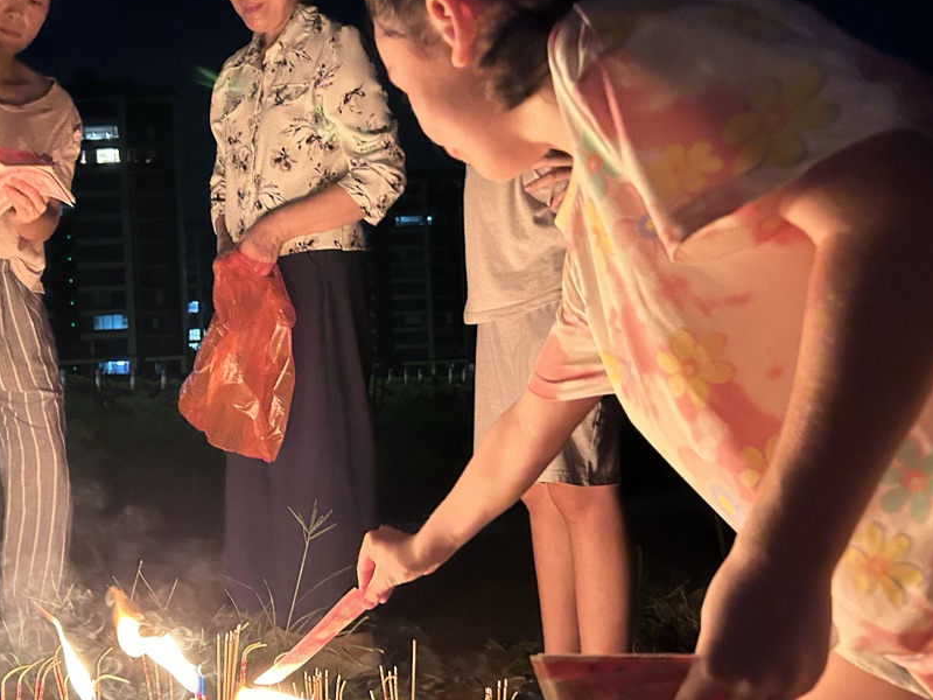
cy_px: 396
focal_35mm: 39
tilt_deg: +0.8
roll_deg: +2.6
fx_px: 1051
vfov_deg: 36.8
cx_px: 248
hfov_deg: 46.4
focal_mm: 5.7
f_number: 1.5
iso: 640
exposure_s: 1/38
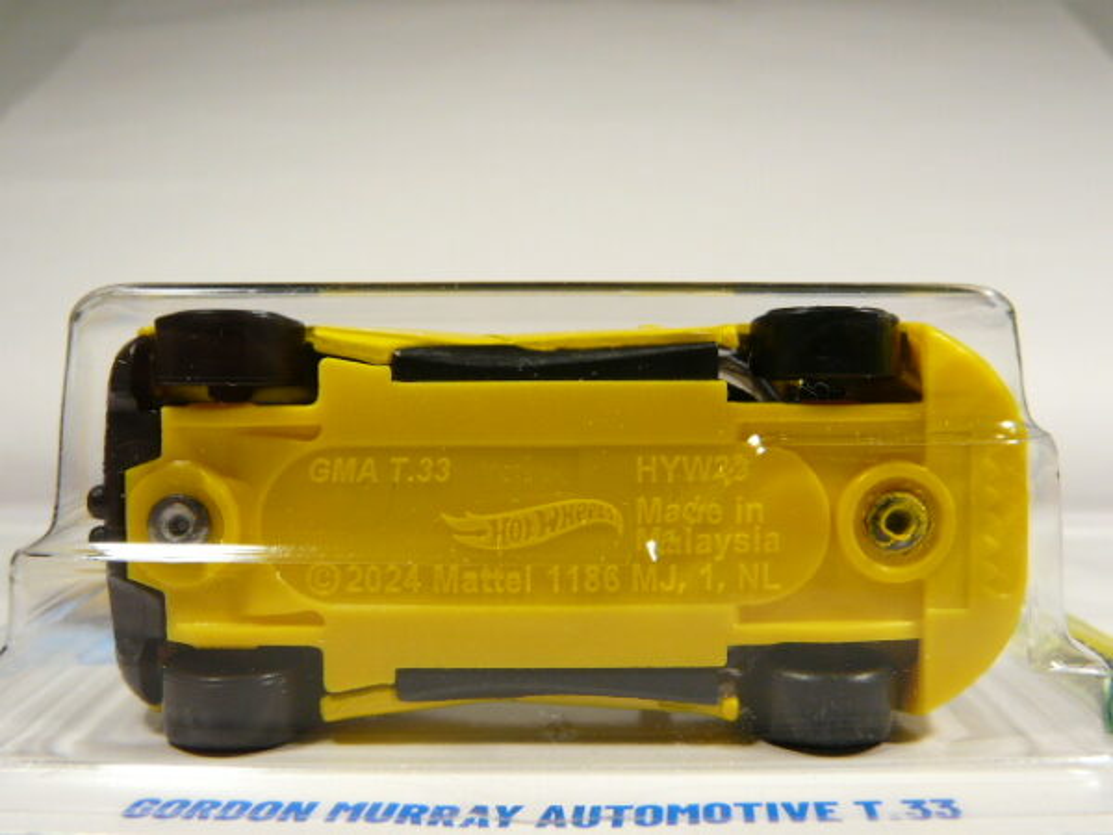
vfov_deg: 41.8
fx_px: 1093
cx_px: 556
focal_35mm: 34
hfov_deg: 54.0
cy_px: 418
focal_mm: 4.6
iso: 100
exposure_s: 1/60
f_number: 2.8
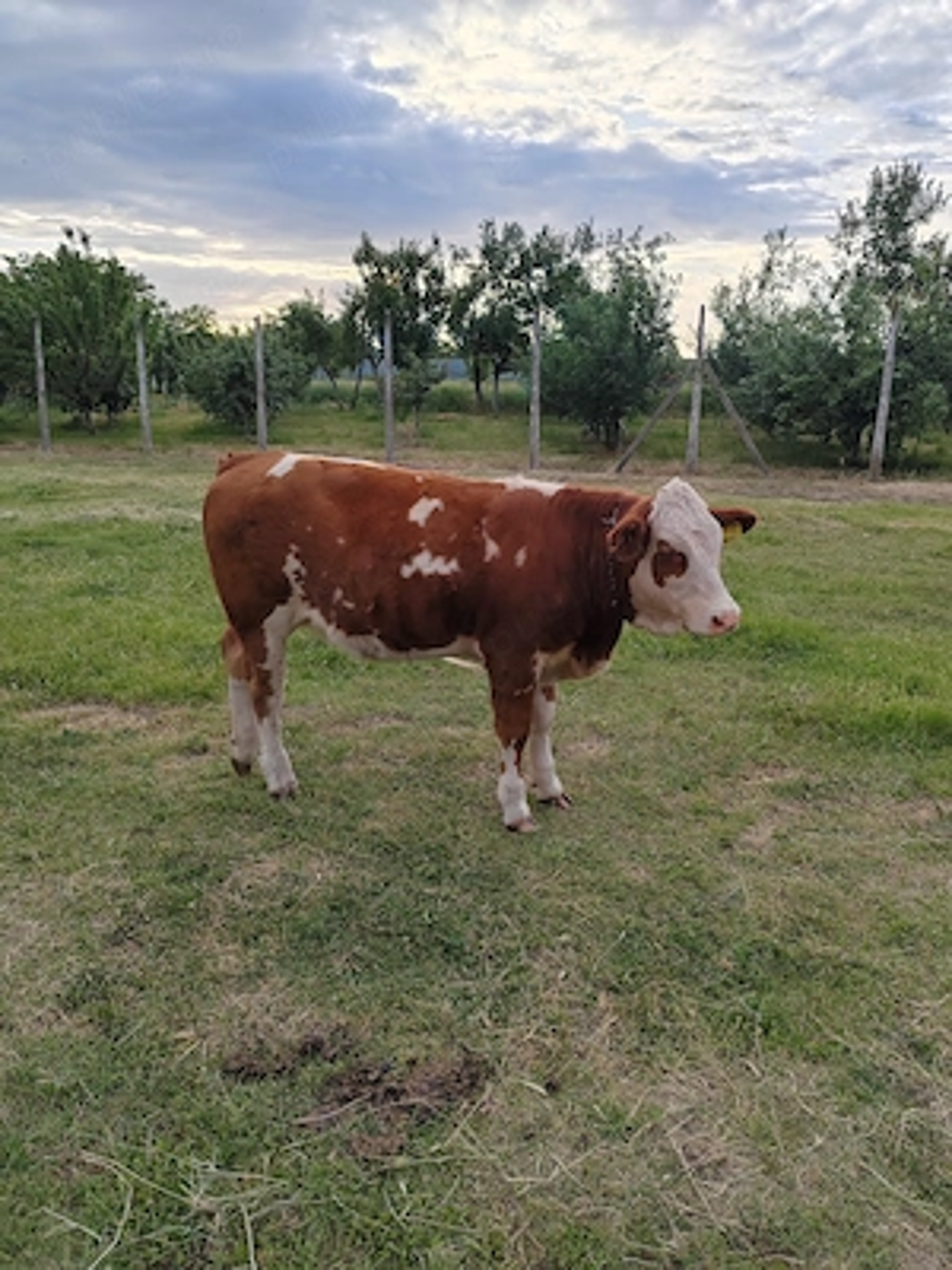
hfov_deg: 51.4
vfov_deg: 65.3
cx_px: 476
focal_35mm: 27
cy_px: 635
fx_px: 990
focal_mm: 5.52
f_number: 1.9
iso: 100
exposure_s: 1/650
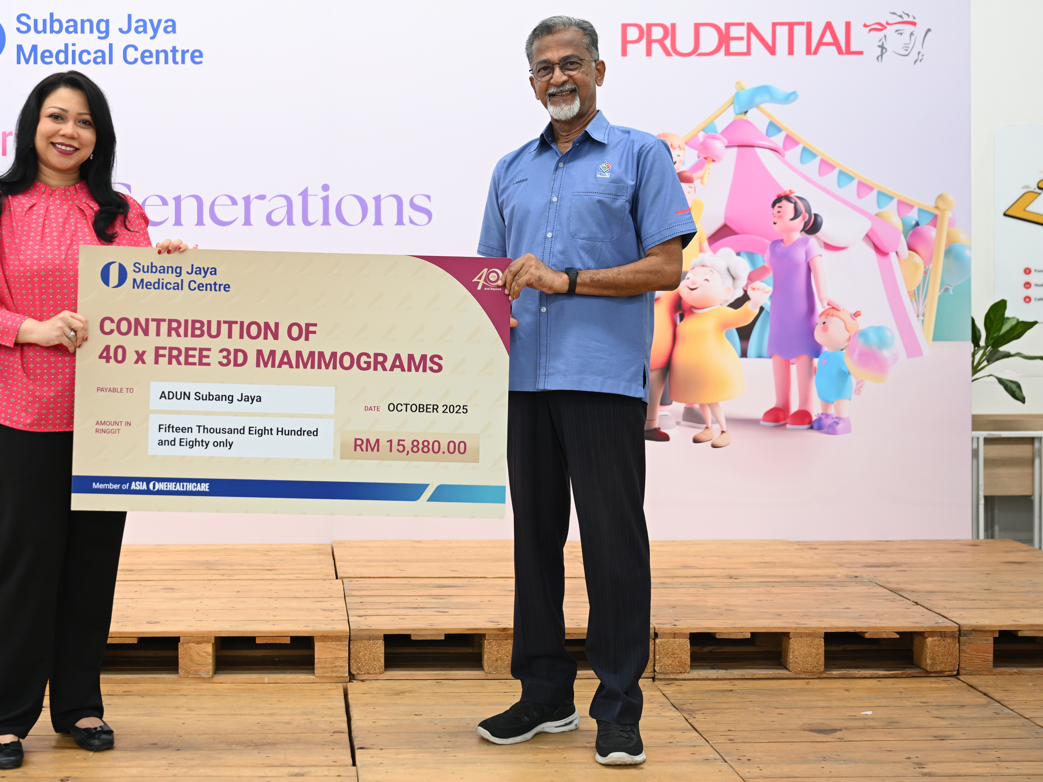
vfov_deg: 30.2
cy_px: 308
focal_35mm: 48
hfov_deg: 39.1
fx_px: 1446
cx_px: 324
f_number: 3.5
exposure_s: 1/125
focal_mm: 35
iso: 200
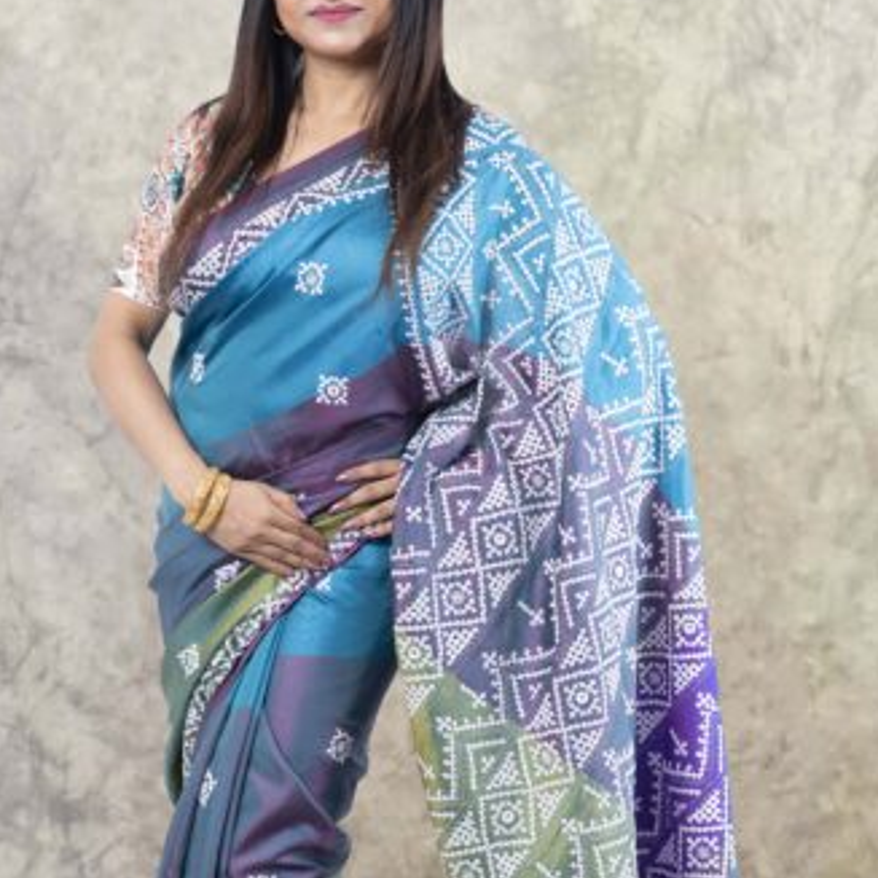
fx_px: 2238
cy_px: 591
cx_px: 400
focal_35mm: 78
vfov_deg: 22.1
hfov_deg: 22.2
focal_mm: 50
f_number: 6.3
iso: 125
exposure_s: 1/160
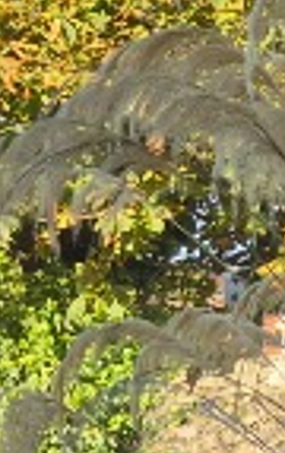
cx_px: 1102
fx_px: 2152
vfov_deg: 12.0
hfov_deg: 6.3
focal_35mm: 174
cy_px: 266
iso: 25
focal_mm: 5.4
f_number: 1.8
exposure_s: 1/774
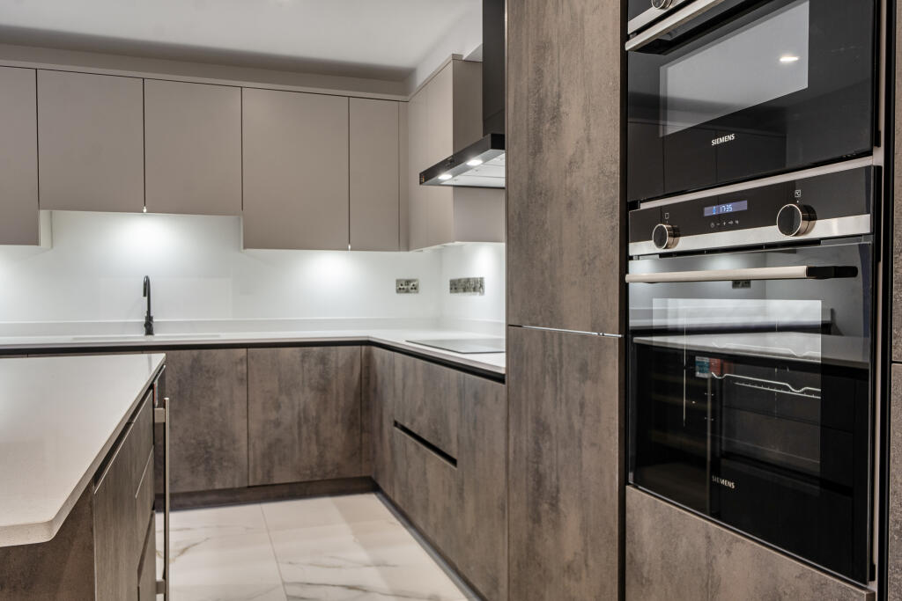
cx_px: 451
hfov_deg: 65.5
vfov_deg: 46.4
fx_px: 702
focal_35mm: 28
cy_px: 300
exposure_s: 1/3
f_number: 8
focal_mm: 19
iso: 100
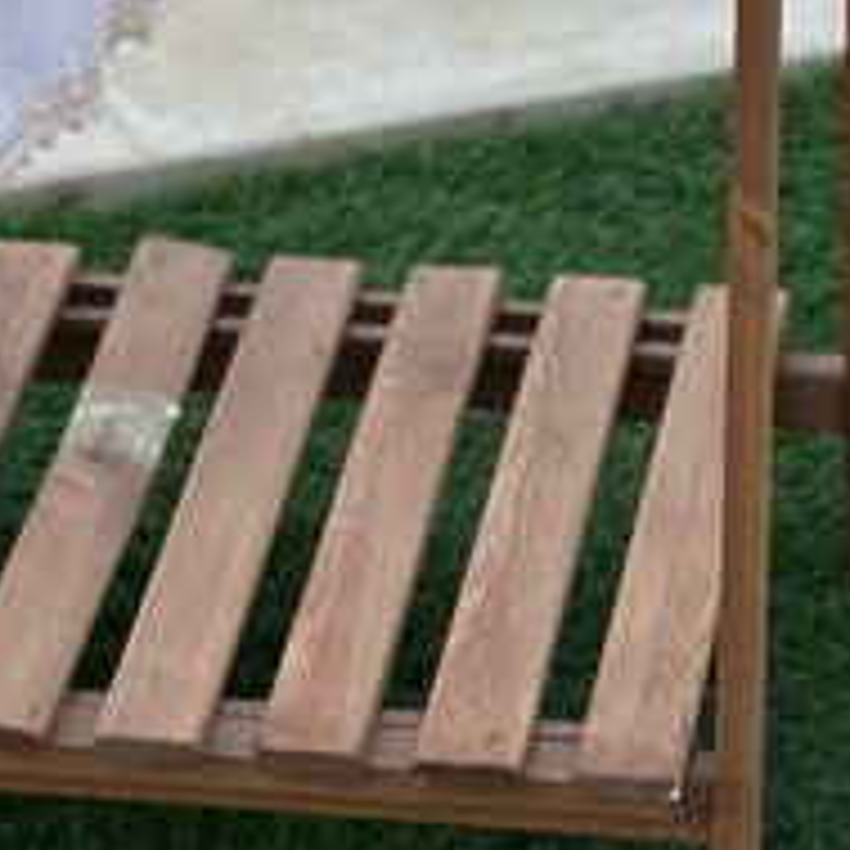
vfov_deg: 7.4
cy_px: -1066
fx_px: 6251
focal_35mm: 225
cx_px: 702
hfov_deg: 7.8
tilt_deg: -15.8
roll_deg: -1.6
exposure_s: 1/785
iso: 80
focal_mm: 6.86
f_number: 1.78
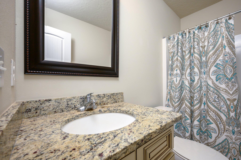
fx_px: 100
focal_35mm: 15
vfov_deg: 77.2
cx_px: 120
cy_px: 80
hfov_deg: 100.4
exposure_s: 1/60
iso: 400
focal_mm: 15
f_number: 7.1
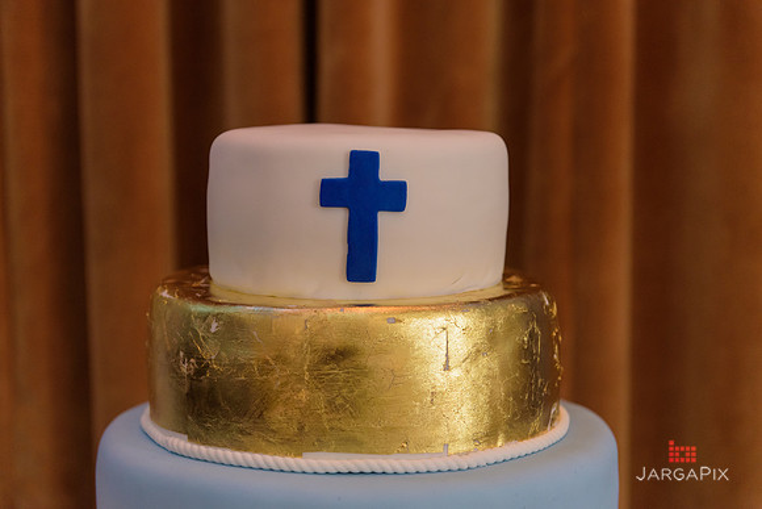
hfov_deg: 32.4
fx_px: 1313
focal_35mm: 62
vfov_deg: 21.9
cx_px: 381
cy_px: 254
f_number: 3.2
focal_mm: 62
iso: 1600
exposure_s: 1/125
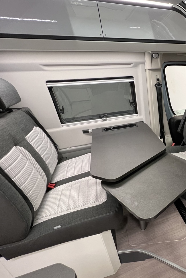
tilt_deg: -25.5
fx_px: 155
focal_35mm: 20
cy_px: 141
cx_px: 181
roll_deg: +2.0
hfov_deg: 51.4
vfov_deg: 84.0
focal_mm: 1.57
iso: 400
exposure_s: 1/50
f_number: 1.8
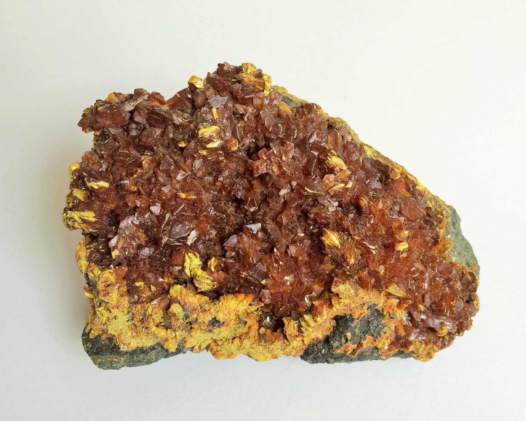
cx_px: 282
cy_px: 207
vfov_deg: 47.1
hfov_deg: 57.1
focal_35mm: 31
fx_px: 483
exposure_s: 1/33
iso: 40
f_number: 2.2
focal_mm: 4.15
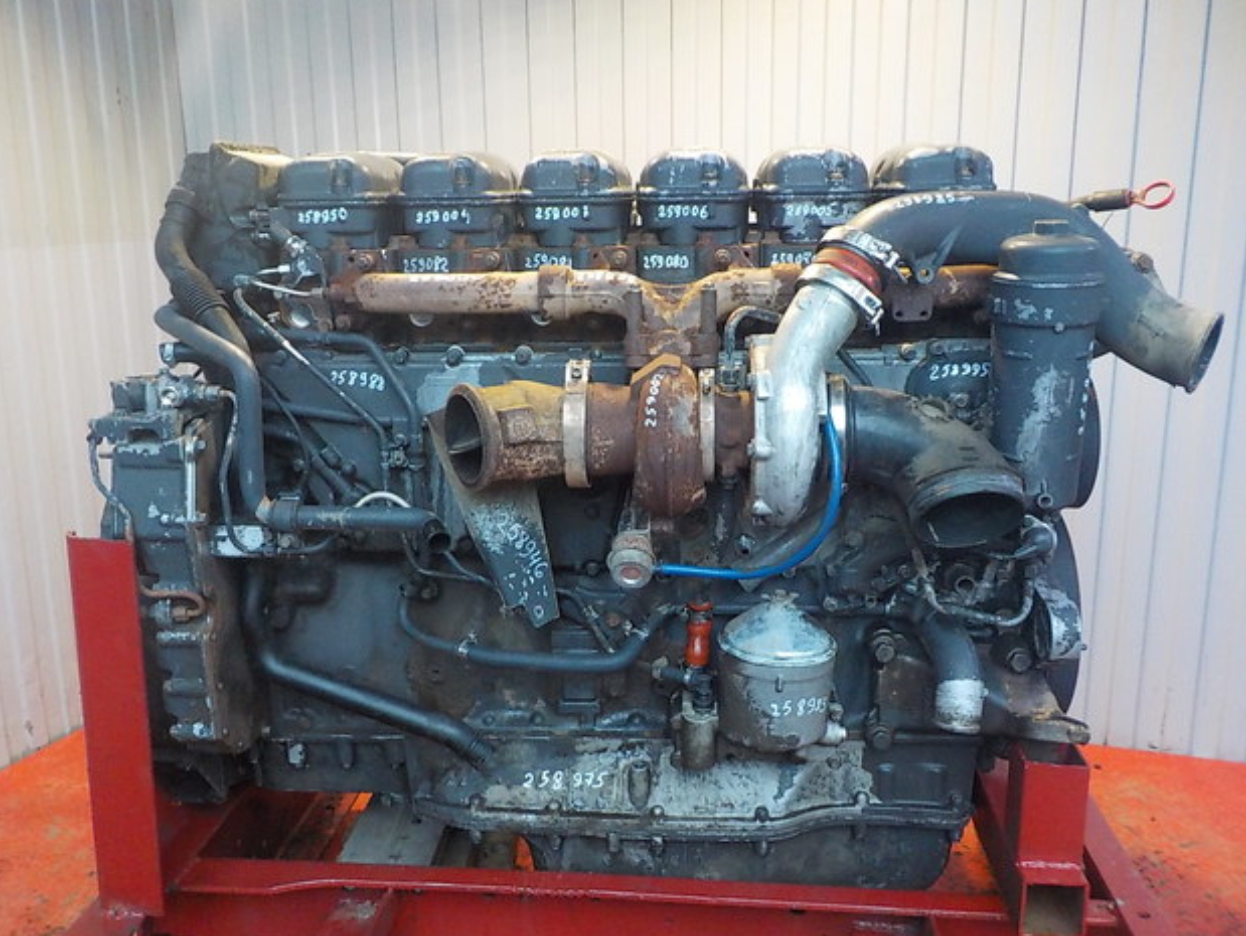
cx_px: 632
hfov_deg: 58.3
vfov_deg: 45.5
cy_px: 469
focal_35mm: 31
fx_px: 1116
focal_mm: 4.1
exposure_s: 1/25
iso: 400
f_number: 3.3
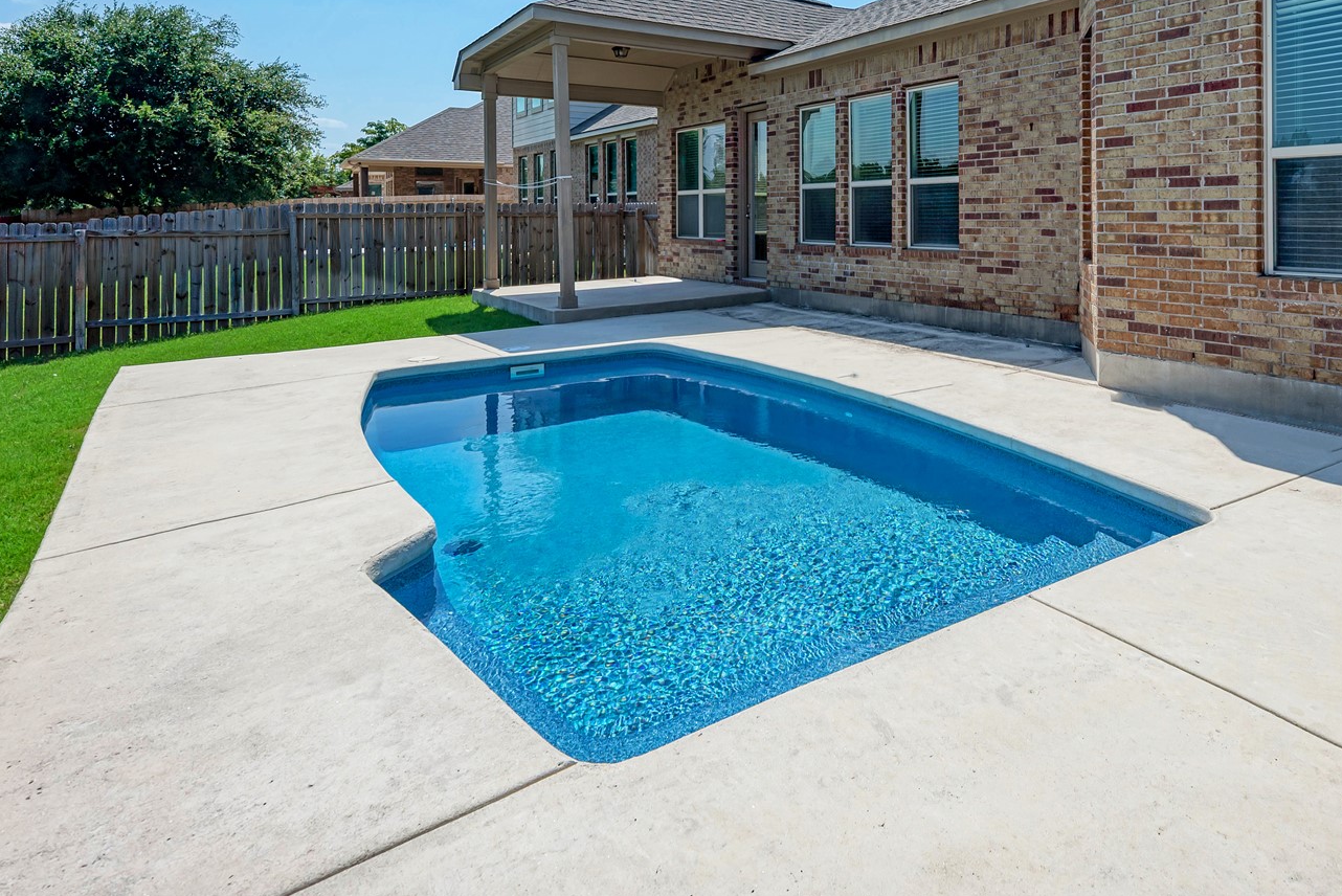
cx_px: 885
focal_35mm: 22
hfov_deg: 76.3
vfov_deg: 54.1
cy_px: 202
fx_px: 820
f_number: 8
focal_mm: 13
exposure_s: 1/2500
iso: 200
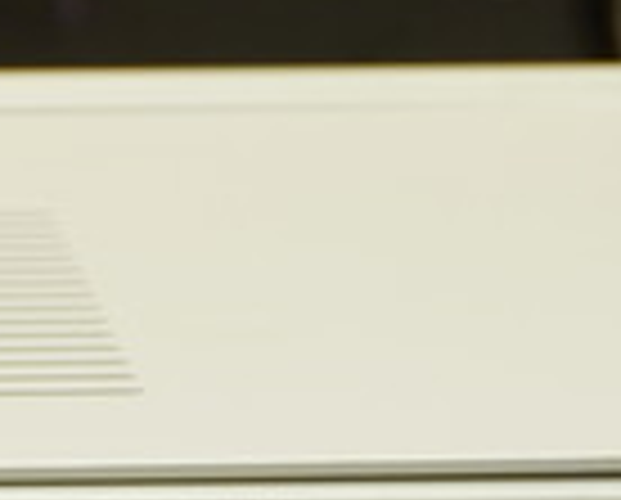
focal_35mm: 334
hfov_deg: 5.7
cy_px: 610
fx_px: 6152
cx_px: -477
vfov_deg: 4.6
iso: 400
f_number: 6.3
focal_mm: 42
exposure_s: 1/20
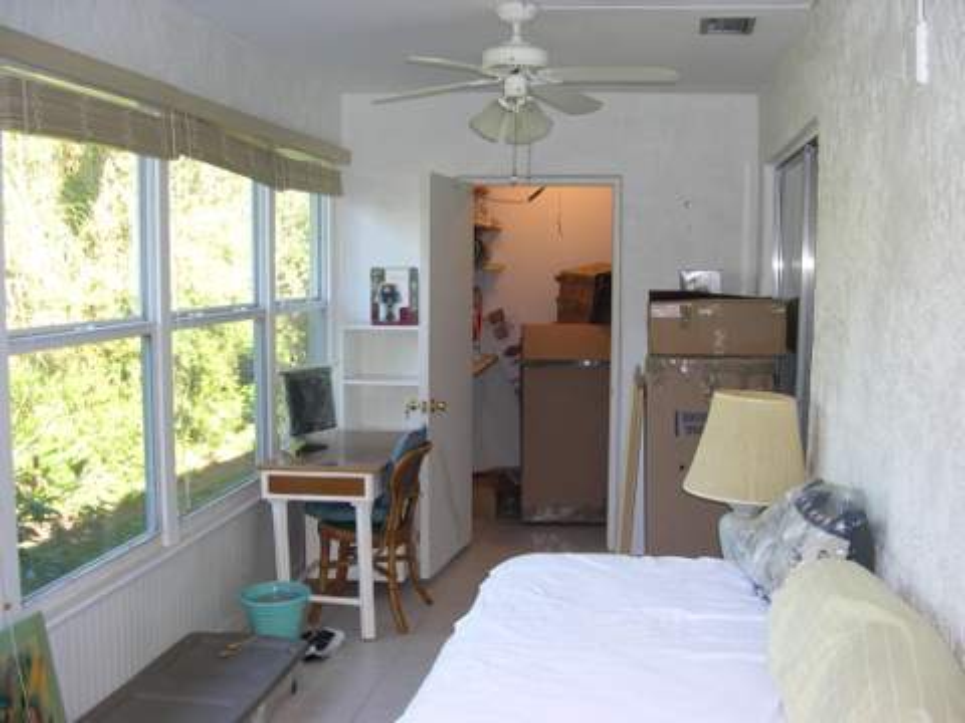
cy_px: 362
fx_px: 1059
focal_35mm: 38
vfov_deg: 37.7
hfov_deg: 49.0
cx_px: 482
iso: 100
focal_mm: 8
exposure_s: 1/50.7
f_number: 2.8
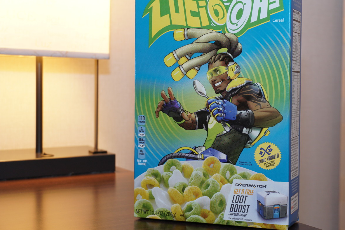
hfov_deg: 30.1
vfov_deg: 20.4
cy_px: 96
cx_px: 215
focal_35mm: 67
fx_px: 639
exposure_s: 1/40
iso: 320
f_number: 4.5
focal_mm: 35
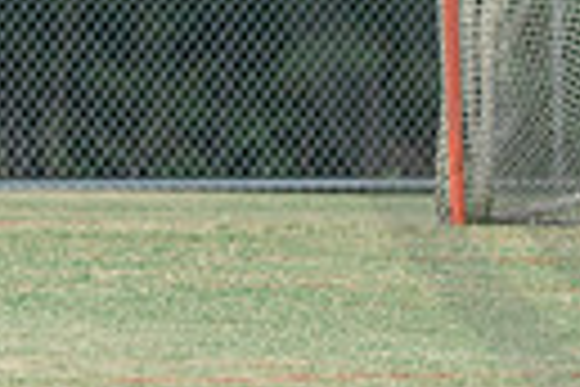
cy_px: -335
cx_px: 1055
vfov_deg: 1.0
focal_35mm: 1352
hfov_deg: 1.5
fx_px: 21781
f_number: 2.8
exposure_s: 1/500
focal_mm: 200
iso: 250
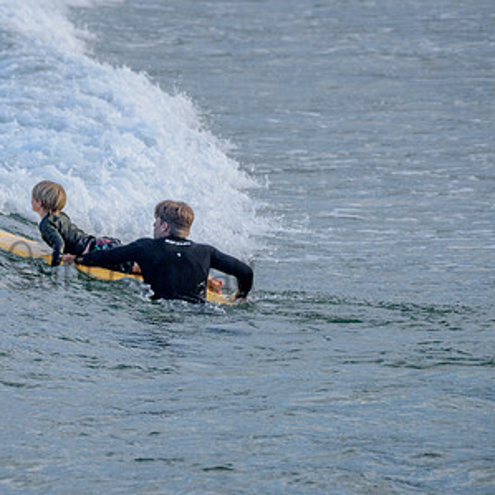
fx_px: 16308
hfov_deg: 1.7
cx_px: 79
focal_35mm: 1008
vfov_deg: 1.7
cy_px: 252
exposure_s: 1/1250
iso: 360
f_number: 5.6
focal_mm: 500
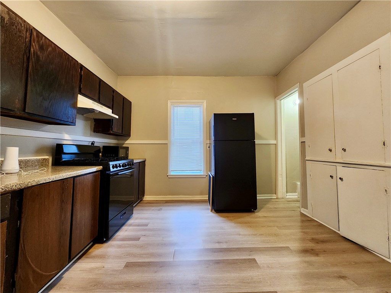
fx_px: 147
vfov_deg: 89.9
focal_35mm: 13
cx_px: 196
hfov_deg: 106.2
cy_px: 146
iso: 400
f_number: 2.2
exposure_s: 1/40
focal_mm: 2.2
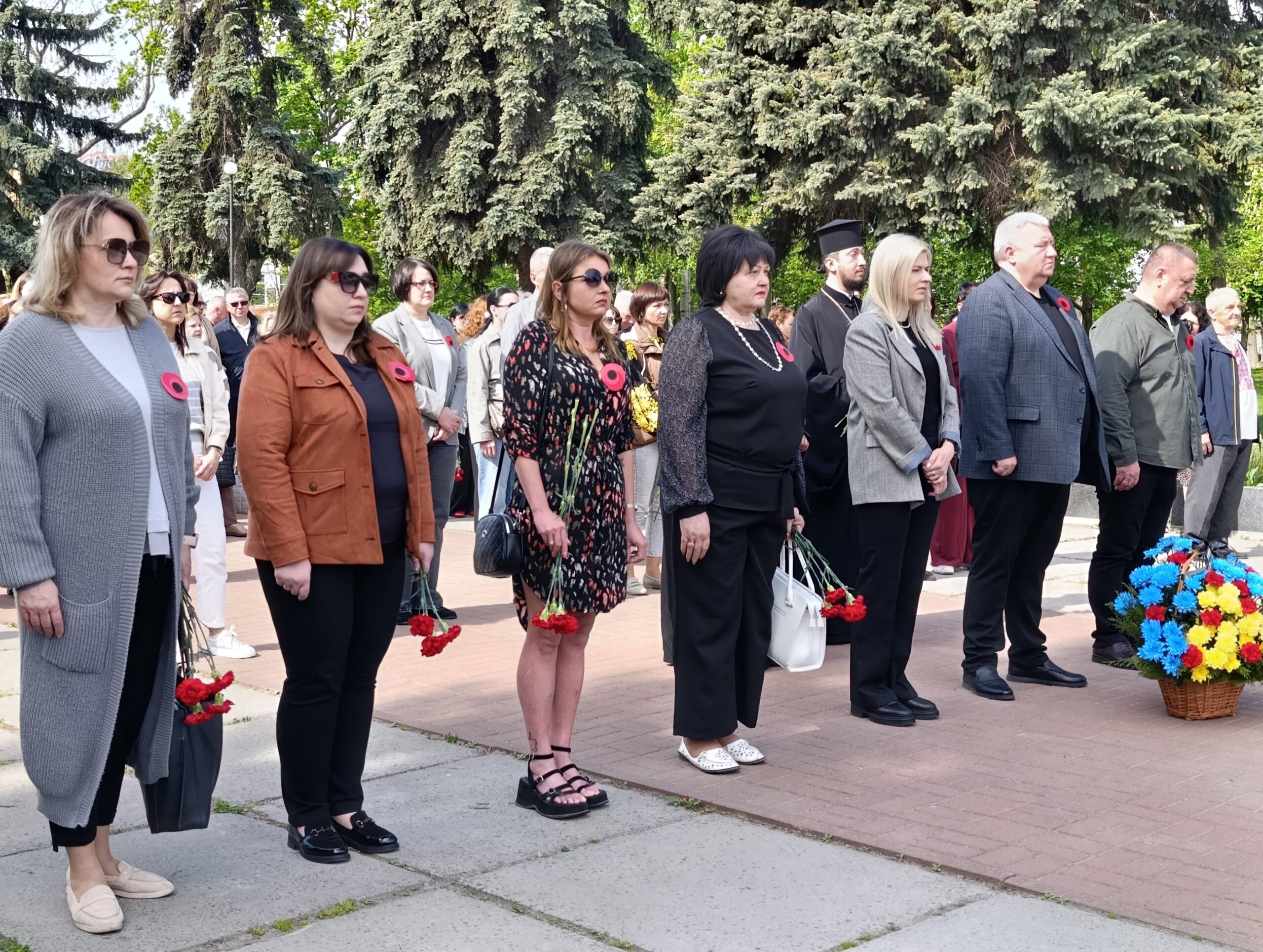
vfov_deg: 31.6
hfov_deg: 41.2
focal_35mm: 46
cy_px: 476
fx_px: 1681
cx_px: 632
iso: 50
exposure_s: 1/123
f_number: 1.65
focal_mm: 6.11
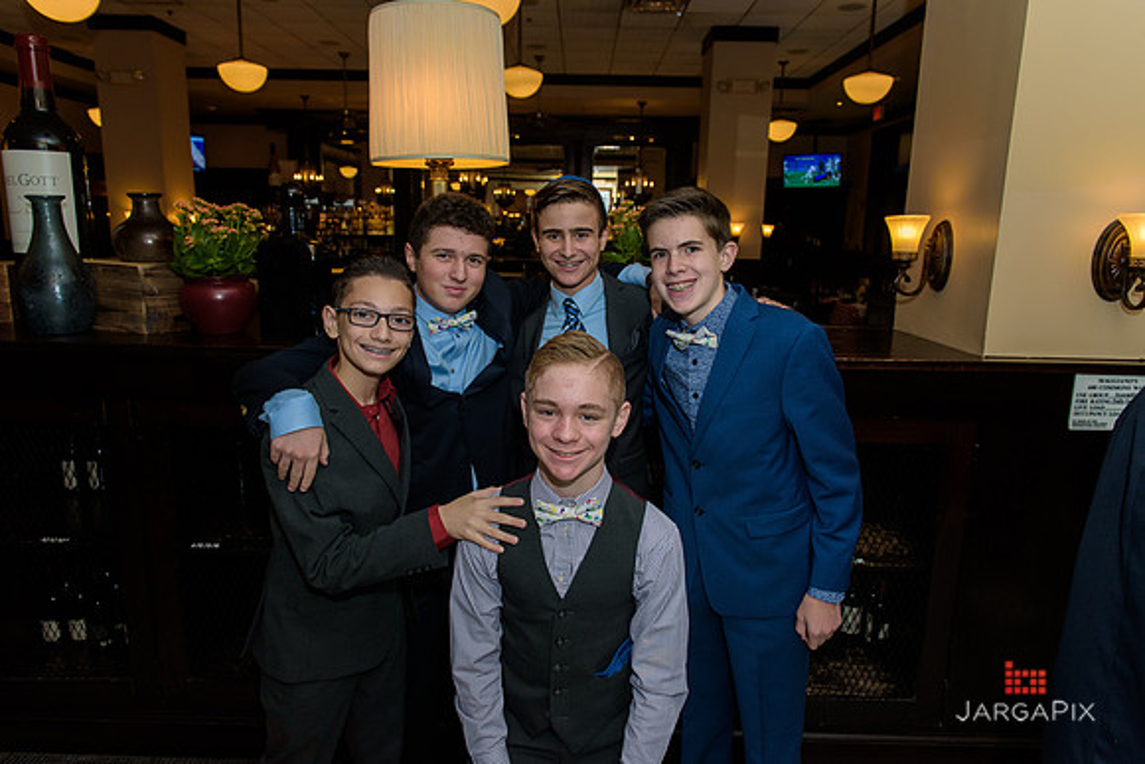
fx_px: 763
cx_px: 572
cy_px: 382
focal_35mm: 24
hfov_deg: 73.7
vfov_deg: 53.2
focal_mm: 24
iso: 800
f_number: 4
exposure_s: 1/160
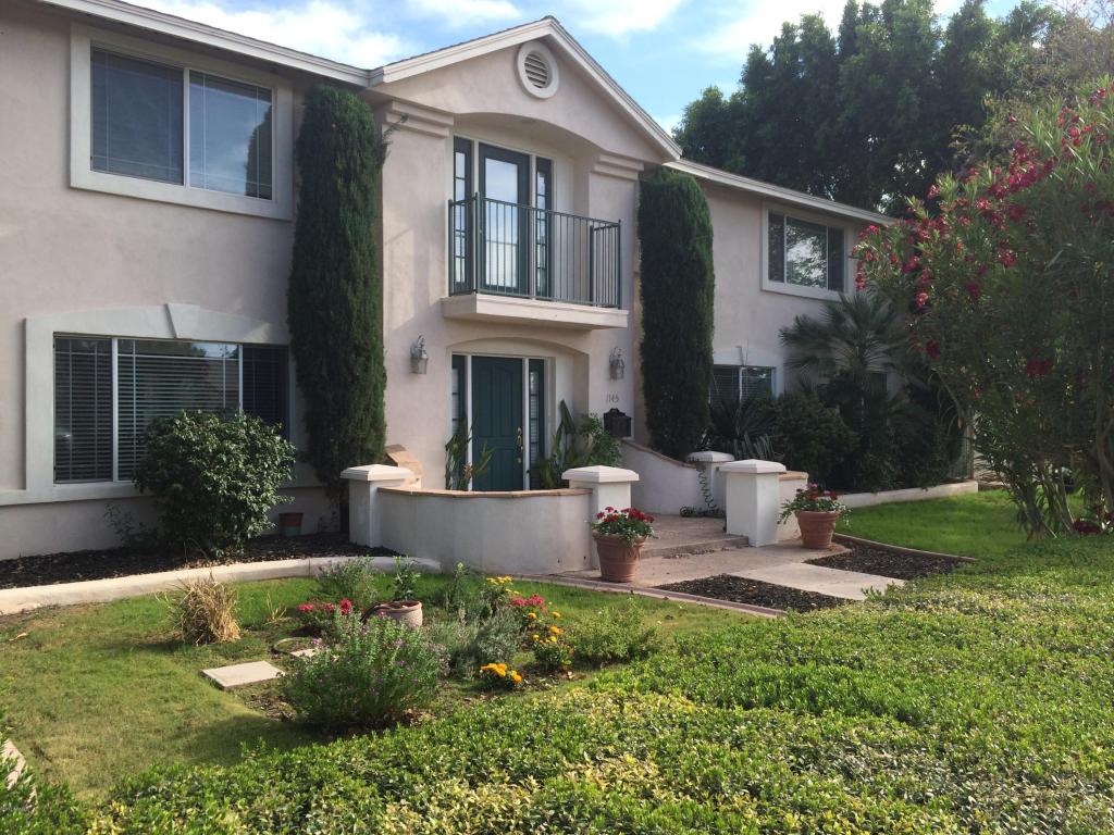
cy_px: 418
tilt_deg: -1.6
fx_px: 933
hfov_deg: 61.7
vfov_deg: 48.2
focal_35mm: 29
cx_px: 557
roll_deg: +1.9
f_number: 2.2
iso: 32
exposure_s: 1/684
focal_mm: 4.15
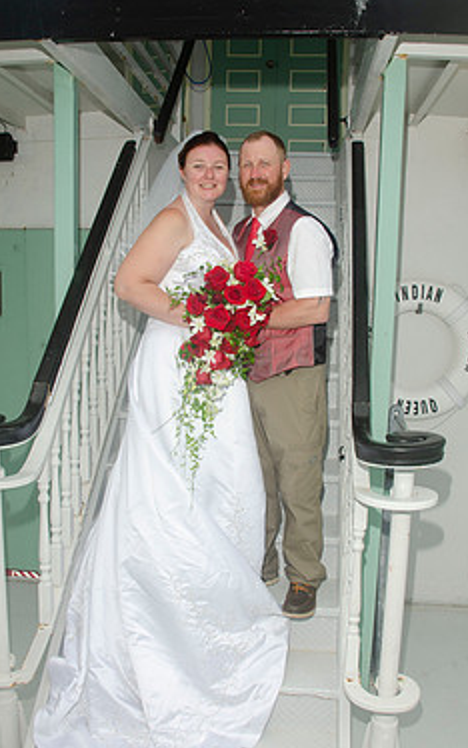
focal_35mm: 33
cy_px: 398
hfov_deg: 38.3
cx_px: 244
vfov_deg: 58.1
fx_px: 673
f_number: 6.3
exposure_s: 1/250
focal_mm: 18
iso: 100
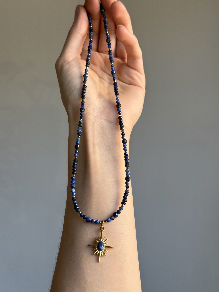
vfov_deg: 39.7
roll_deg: +4.3
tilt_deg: -2.0
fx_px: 405
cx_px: 110
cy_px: 146
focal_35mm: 48
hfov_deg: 30.3
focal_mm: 6.76
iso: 64
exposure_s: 1/249
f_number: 1.78
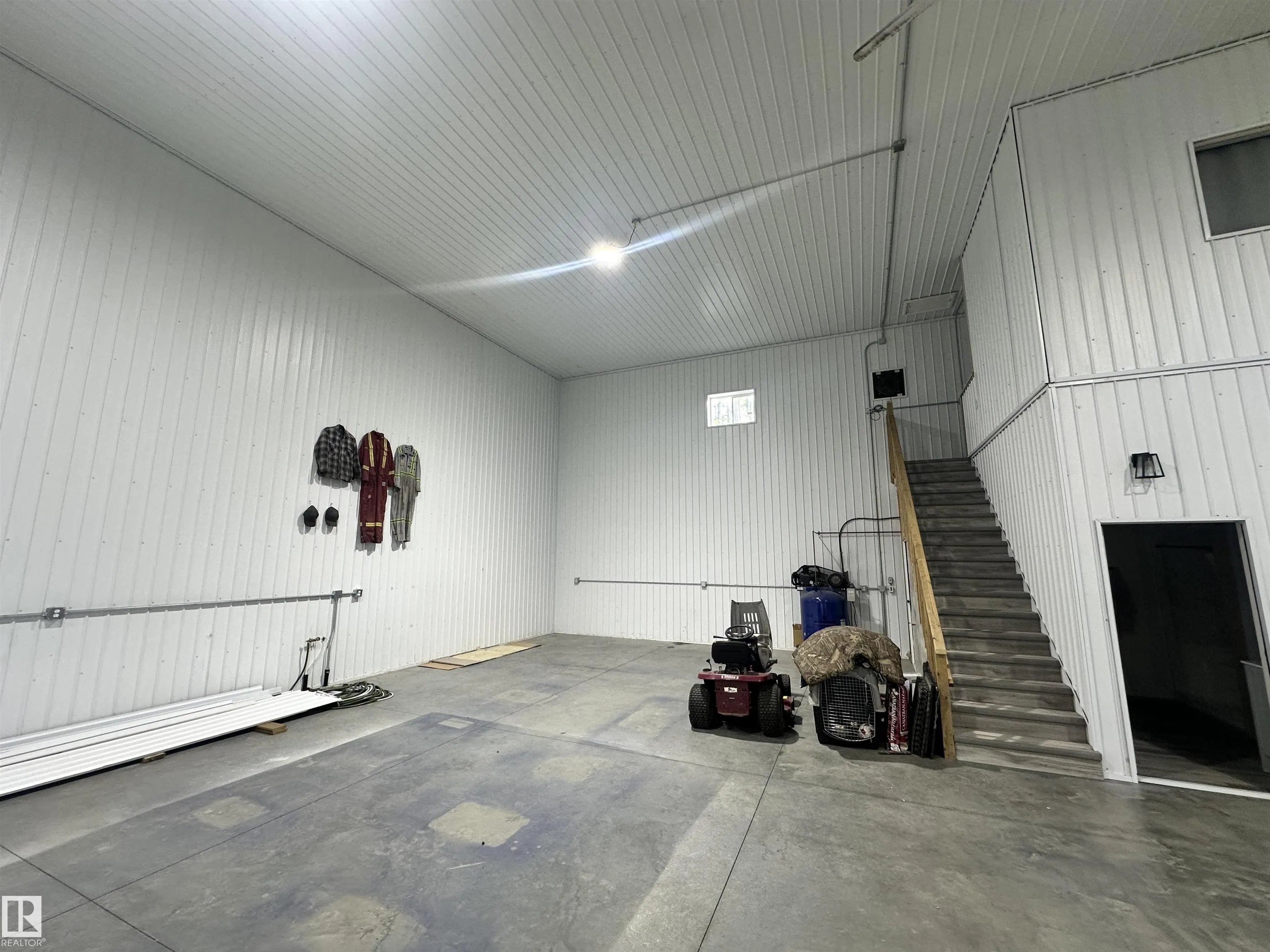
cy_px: 476
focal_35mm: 14
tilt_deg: +9.8
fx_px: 514
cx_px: 635
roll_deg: -0.8
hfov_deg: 102.1
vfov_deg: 85.7
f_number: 2.2
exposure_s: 1/120
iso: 160
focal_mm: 2.22
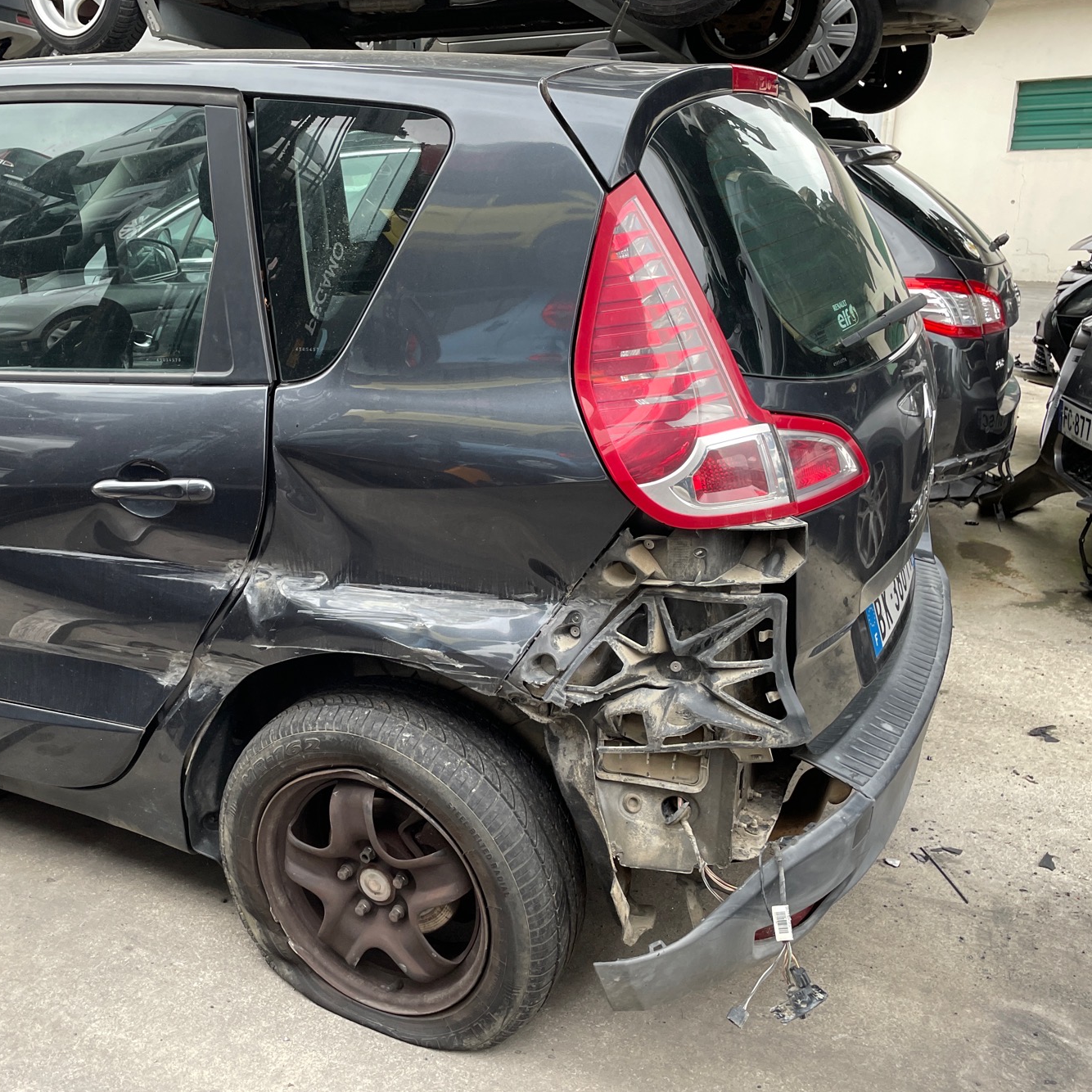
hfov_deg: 52.1
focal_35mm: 31
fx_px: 1106
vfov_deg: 52.5
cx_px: 428
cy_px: 543
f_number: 1.6
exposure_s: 1/104
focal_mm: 4.2
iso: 125
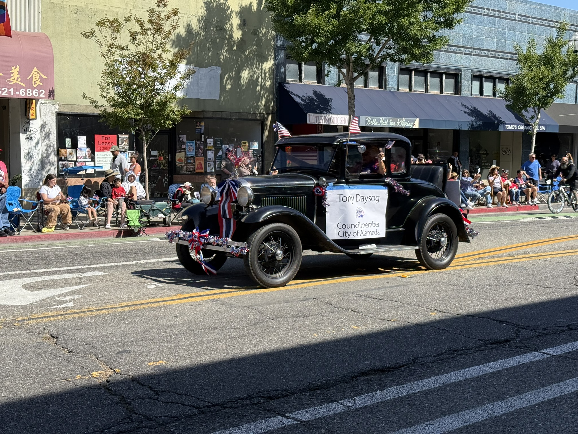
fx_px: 801
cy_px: 217
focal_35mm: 48
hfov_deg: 39.7
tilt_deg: -4.6
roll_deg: -0.6
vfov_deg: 30.3
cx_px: 289
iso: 80
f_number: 1.78
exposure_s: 1/2976
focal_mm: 6.76
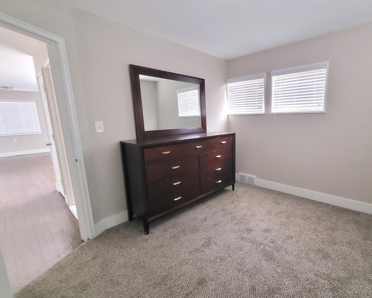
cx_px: 224
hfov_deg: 91.9
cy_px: 147
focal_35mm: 16
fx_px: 176
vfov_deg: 80.4
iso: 1250
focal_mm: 1.74
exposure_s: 1/24
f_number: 2.2
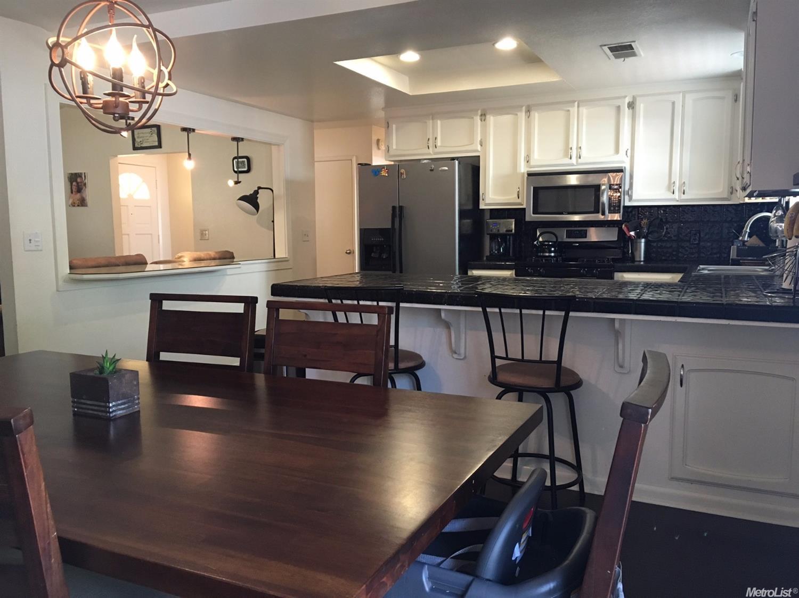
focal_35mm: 29
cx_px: 400
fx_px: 669
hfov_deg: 61.7
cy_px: 299
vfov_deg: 48.2
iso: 125
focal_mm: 4.15
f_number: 2.2
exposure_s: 1/30
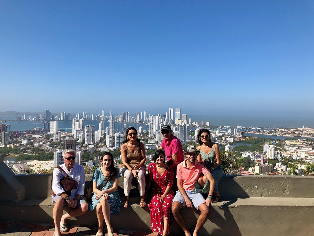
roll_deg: -2.4
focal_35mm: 28
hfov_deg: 63.4
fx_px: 254
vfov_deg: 49.7
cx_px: 157
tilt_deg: +1.0
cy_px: 118
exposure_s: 1/2288
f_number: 1.8
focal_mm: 3.99
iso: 20
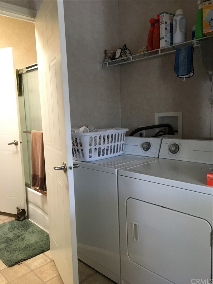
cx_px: 106
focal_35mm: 29
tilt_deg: -8.7
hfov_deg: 48.2
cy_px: 142
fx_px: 238
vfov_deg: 61.7
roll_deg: +2.1
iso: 200
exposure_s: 1/30
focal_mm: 4.15
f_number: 2.2
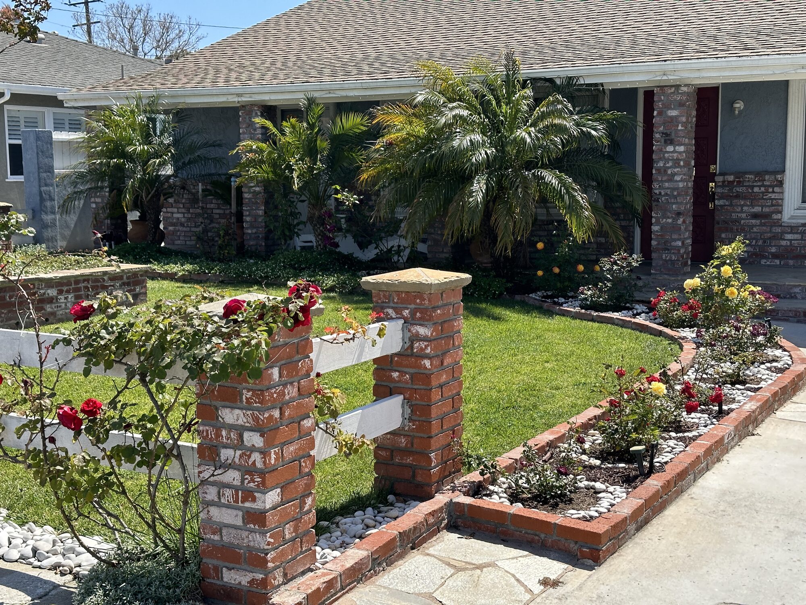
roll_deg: +0.5
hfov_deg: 39.7
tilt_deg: -6.9
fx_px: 1118
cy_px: 302
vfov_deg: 30.3
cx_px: 403
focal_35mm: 48
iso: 64
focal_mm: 6.86
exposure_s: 1/1880
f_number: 1.78
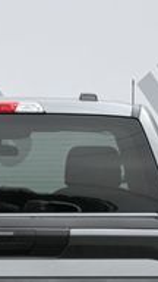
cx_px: 1
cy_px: 276
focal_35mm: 199
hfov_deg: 6.1
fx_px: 1482
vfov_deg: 10.7
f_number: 5.6
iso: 220
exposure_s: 1/250
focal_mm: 38
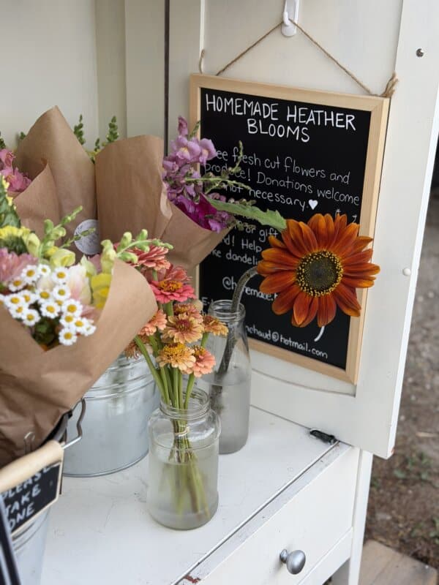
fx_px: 812
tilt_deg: -24.2
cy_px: 292
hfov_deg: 30.3
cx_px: 220
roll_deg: +0.0
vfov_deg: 39.7
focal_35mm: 48
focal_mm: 6.76
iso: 64
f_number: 1.78
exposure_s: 1/405
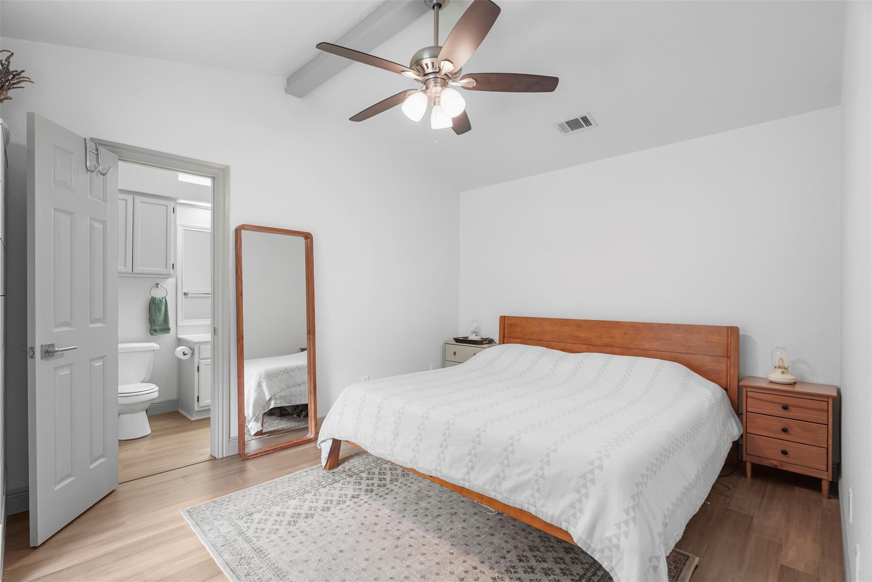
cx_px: 436
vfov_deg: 73.8
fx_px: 388
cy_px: 291
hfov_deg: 96.7
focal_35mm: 16
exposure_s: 1/80
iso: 640
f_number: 5.6
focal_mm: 16
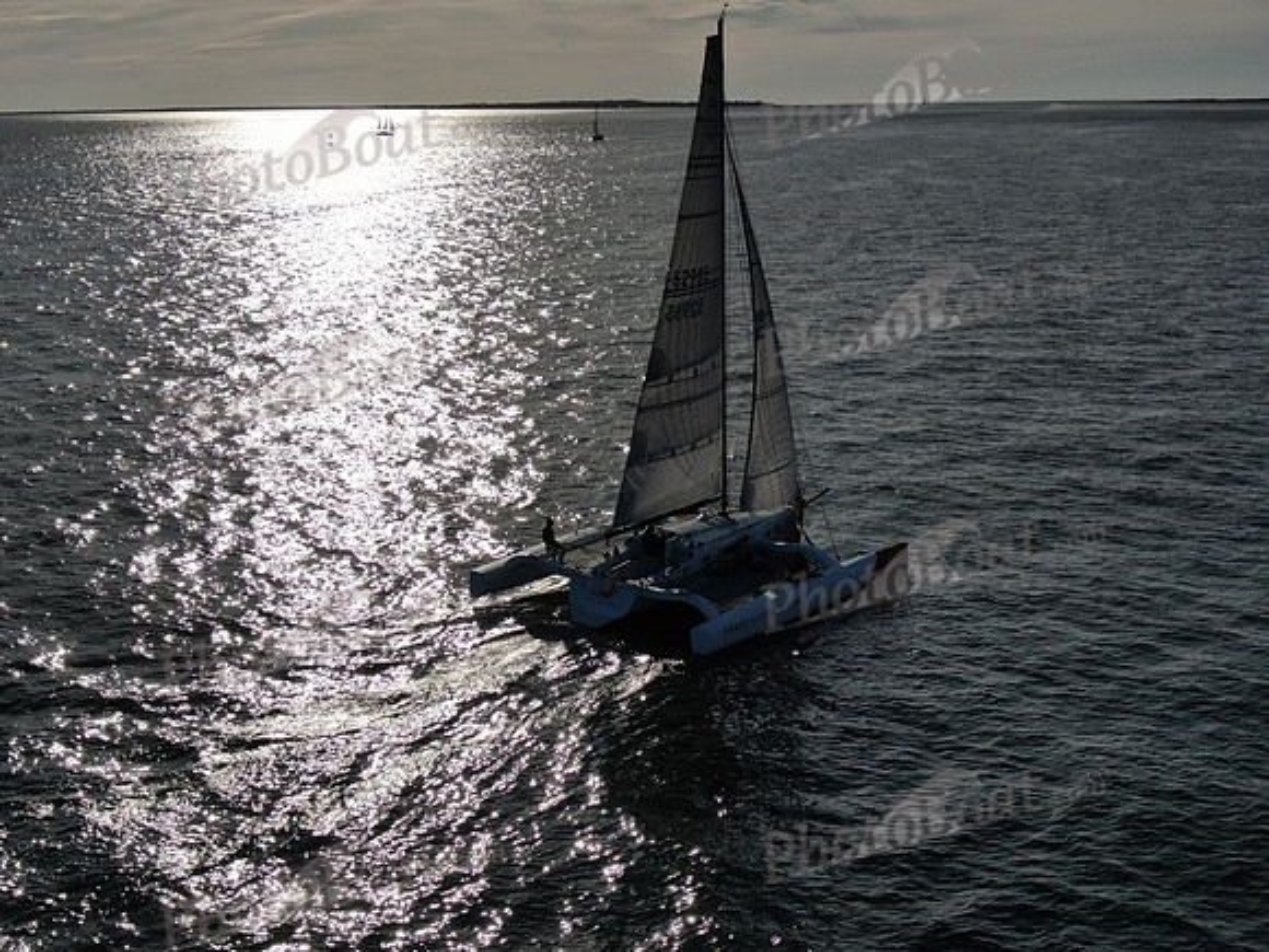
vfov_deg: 30.3
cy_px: 476
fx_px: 1760
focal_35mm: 48
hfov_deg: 39.7
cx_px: 634
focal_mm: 8.6
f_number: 3.8
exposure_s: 1/8000
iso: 100
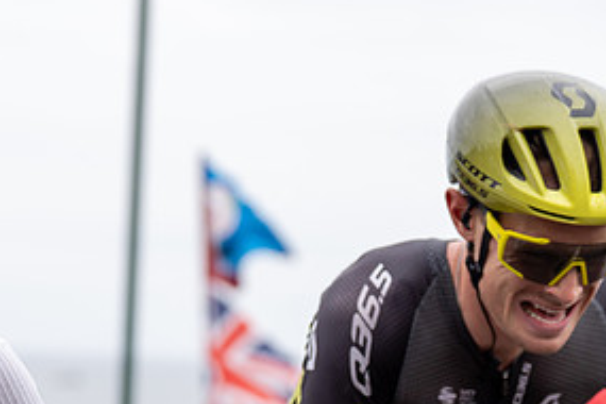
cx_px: 68
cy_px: 382
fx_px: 2845
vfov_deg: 8.1
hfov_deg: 12.1
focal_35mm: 169
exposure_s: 1/1000
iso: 320
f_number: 3.5
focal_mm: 83
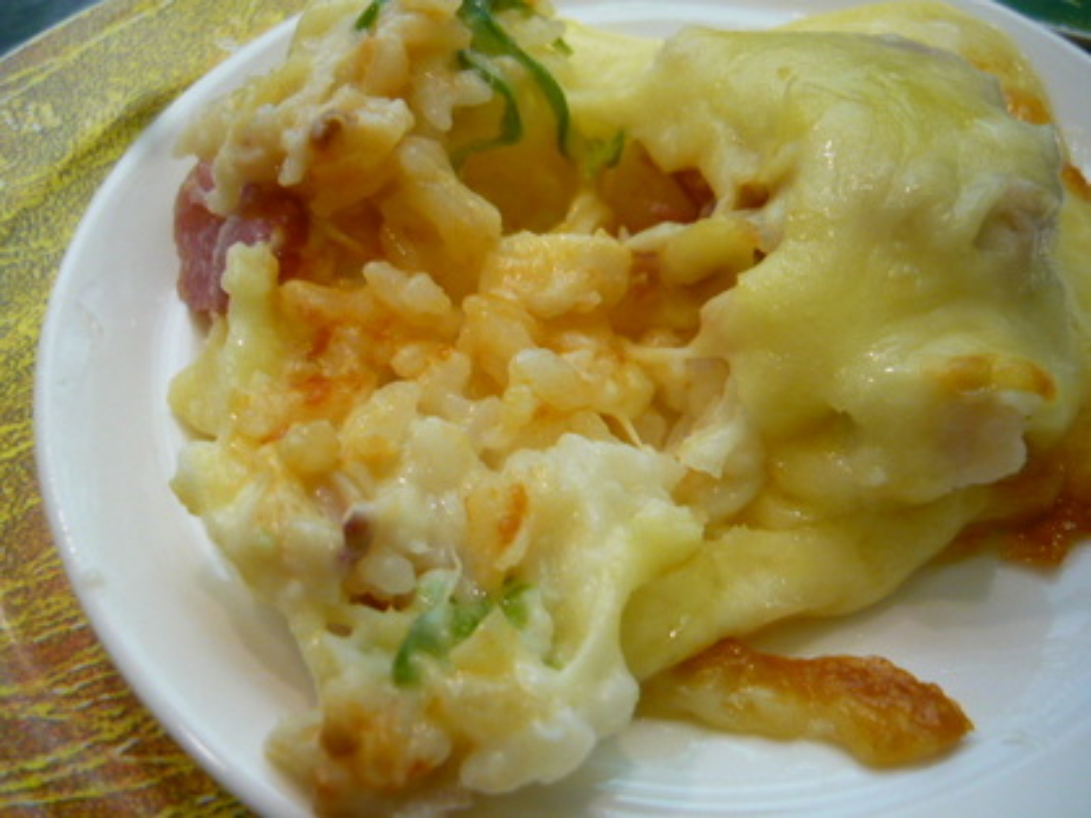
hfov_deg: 55.4
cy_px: 409
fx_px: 1040
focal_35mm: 33
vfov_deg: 42.9
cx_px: 546
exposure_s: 1/30
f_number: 2.8
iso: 250
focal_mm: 5.5
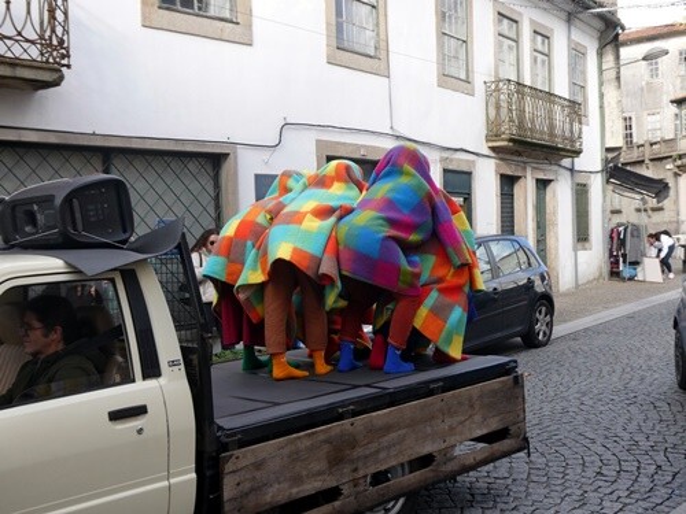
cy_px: 257
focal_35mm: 44
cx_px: 343
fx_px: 872
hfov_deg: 42.9
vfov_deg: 32.9
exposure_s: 1/125
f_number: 3.9
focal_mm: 7.8
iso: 80
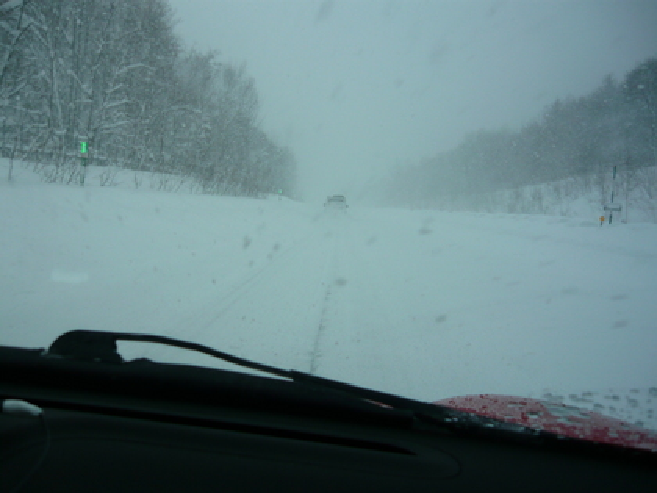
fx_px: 626
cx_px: 328
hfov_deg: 55.4
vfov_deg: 42.9
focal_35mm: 33
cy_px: 246
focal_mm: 5.5
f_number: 2.8
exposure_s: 1/640
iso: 100
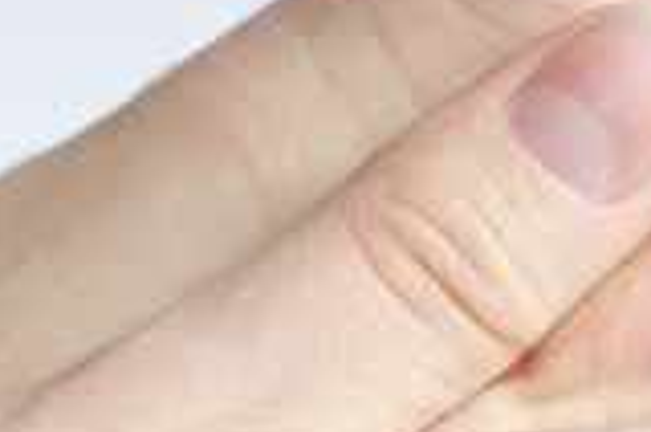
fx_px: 8482
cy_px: 320
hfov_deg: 4.4
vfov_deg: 2.9
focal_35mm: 470
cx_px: 460
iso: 200
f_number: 7.1
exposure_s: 1/80
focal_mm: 75
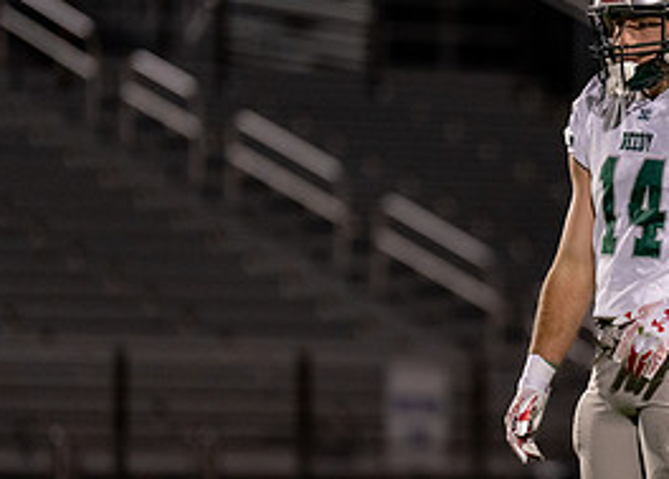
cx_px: 639
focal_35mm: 511
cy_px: 290
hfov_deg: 3.9
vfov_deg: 2.8
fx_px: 9717
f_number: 2.8
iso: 2000
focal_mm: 200
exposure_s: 1/1000
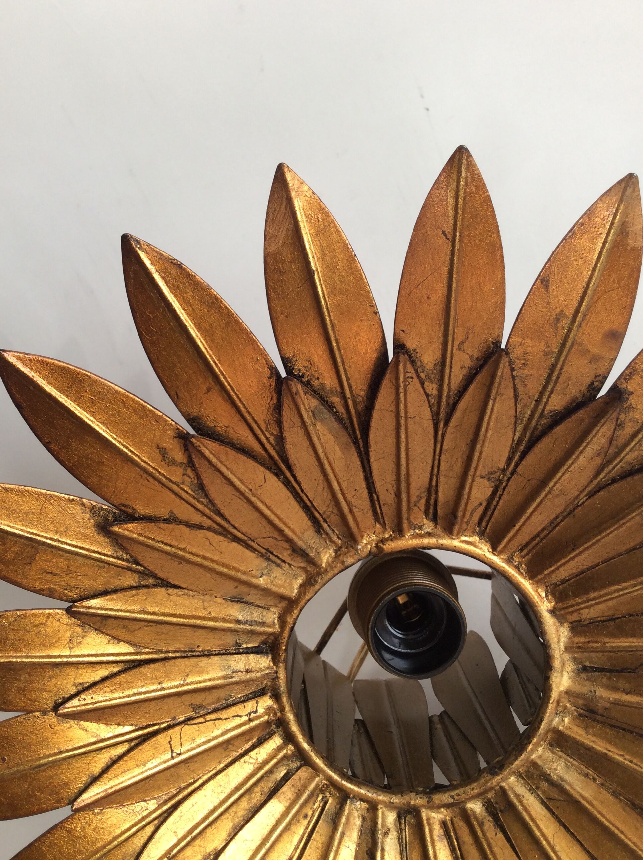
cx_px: 322
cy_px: 430
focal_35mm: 32
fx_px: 795
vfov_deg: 56.9
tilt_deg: -37.6
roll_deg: +24.4
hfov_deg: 44.1
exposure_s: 1/50
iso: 40
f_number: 2.4
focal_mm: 3.3
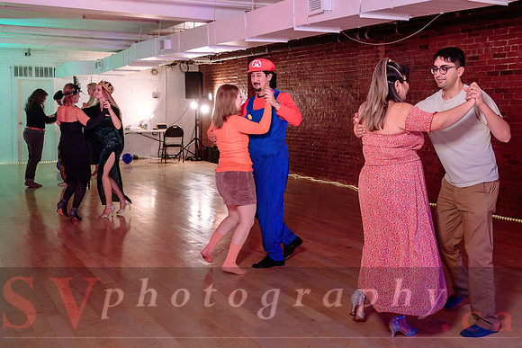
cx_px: 291
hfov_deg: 44.2
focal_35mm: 44
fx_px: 641
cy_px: 149
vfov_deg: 30.4
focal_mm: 35
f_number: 4
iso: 800
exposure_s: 1/100
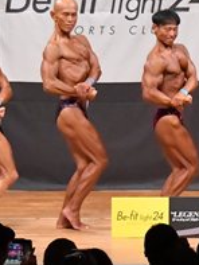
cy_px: 135
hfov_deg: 3.8
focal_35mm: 385
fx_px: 2948
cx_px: 348
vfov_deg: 5.1
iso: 9000
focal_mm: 68
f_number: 5.6
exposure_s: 1/400
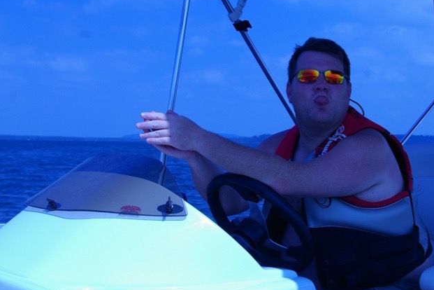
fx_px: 735
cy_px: 133
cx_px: 303
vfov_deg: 22.3
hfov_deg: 32.5
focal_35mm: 61
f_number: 9.5
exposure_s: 1/500
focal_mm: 28
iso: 200
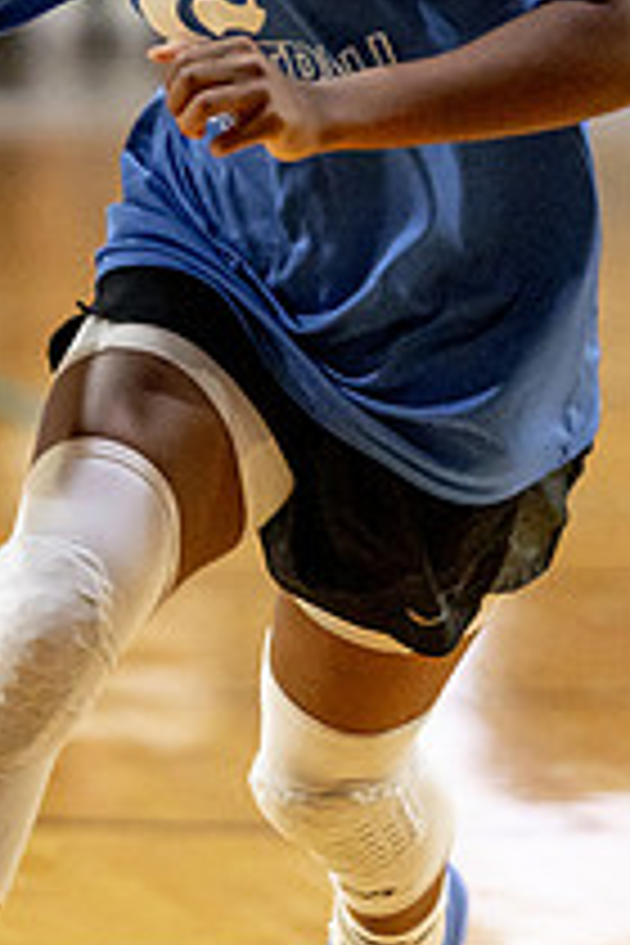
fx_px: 16956
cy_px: 139
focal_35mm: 646
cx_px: -21
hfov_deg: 2.1
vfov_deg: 3.2
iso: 2500
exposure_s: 1/800
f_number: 2.8
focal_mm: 200
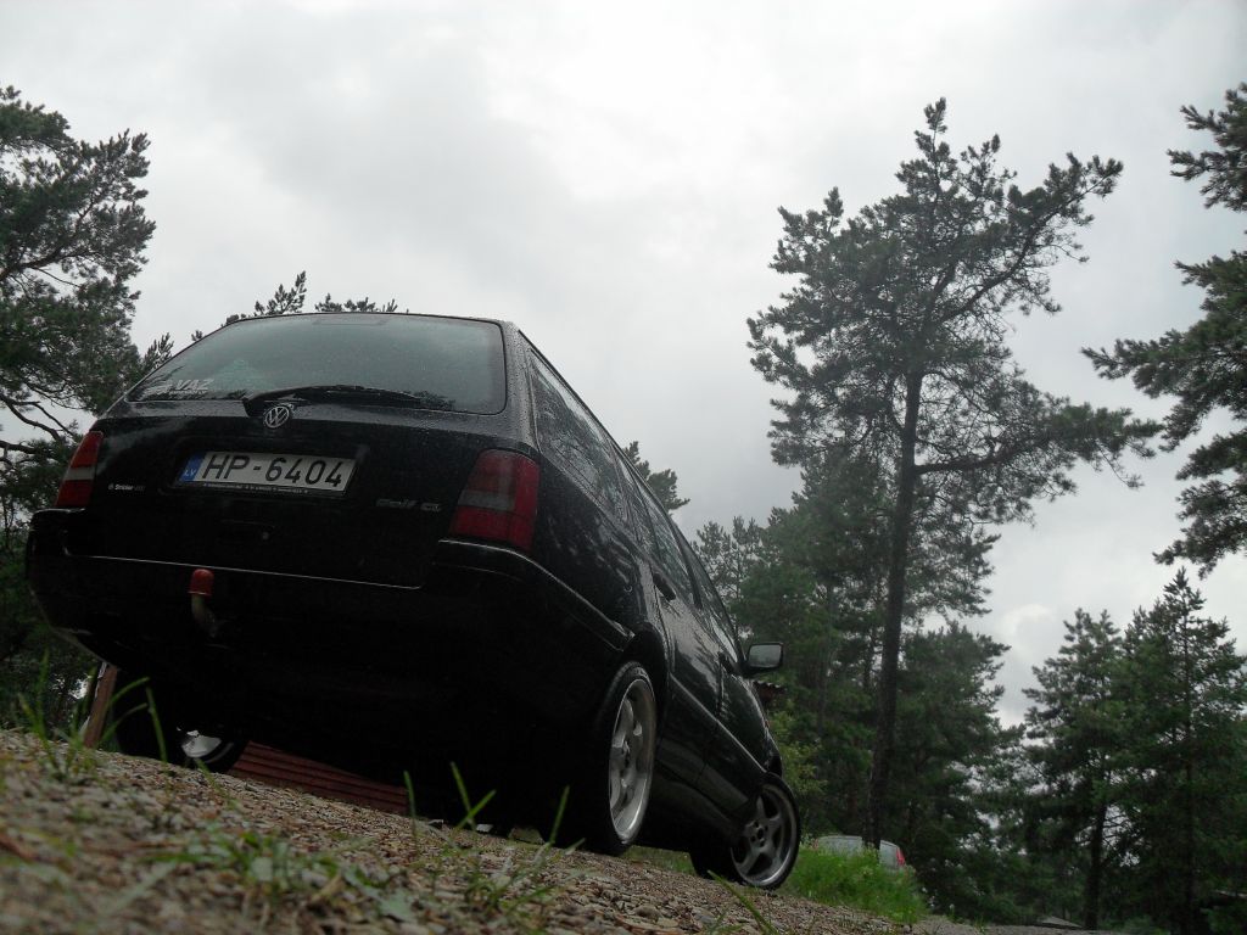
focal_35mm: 35
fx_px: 1261
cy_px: 468
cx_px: 624
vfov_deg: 40.7
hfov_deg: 52.6
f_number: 2.8
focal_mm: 6.2
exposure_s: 1/500
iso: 100
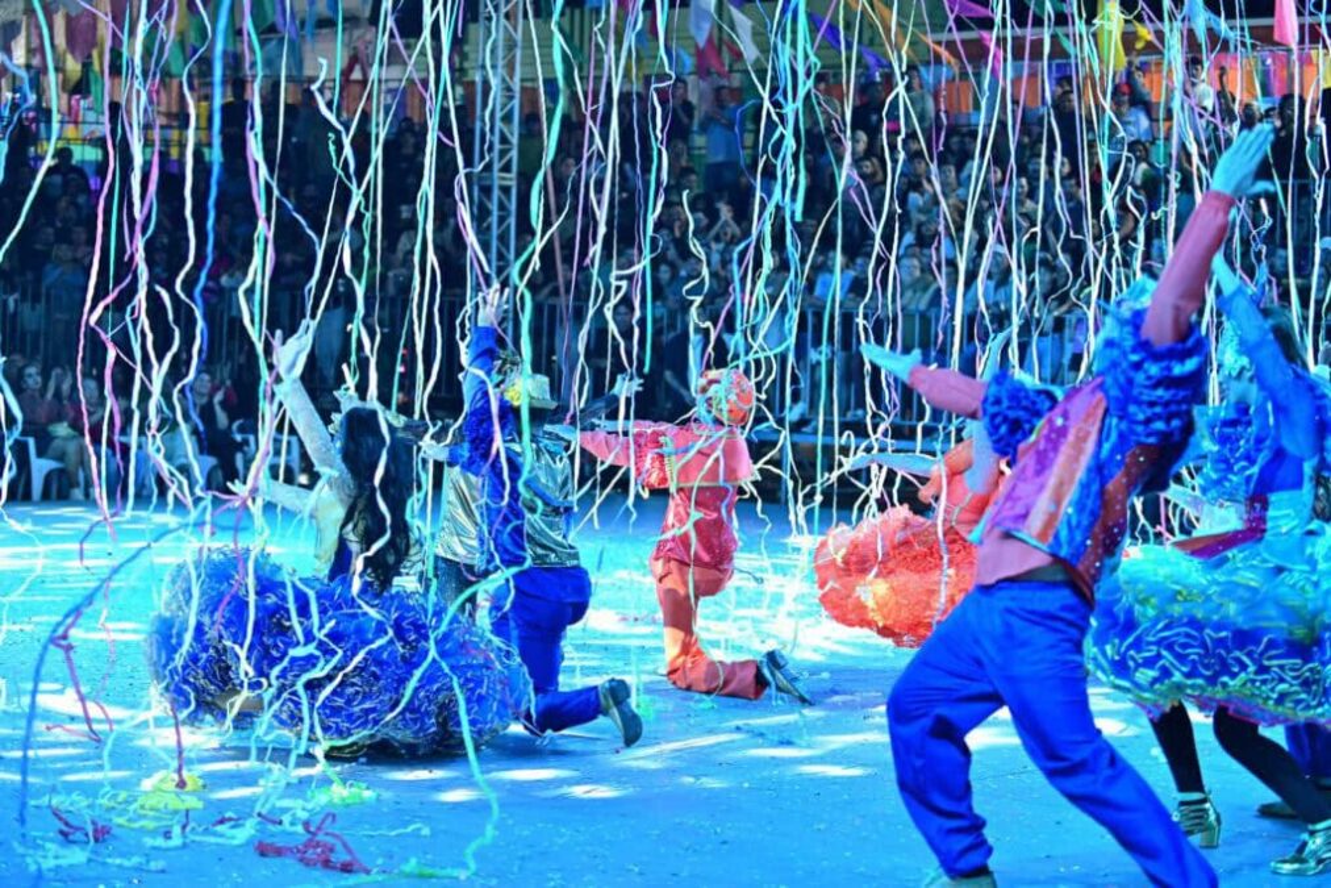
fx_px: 2884
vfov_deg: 17.5
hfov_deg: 26.0
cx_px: 666
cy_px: 444
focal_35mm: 78
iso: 3200
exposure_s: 1/400
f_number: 2.8
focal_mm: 78
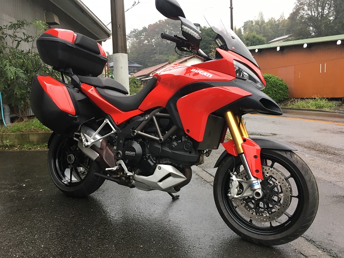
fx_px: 288
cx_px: 172
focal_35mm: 29
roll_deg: +0.6
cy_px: 129
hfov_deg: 61.7
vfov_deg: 48.2
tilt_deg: -4.9
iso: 25
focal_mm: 4.15
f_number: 2.2
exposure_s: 1/30
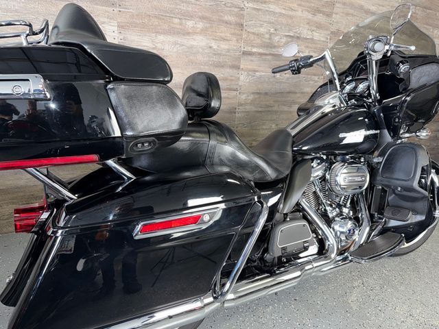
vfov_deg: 56.8
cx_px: 220
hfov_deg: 71.6
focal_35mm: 24
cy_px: 164
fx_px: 304
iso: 80
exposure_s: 1/19
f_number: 1.78
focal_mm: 6.76
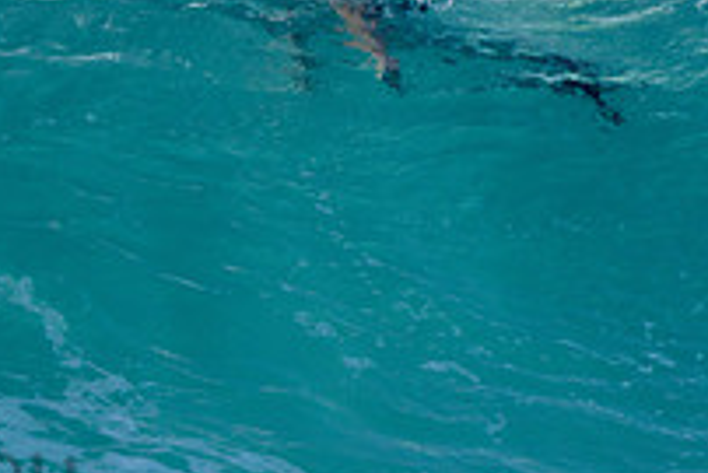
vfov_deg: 0.8
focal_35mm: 1757
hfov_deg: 1.2
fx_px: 34578
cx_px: -412
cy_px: 329
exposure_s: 1/2000
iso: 180
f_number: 5.6
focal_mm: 500
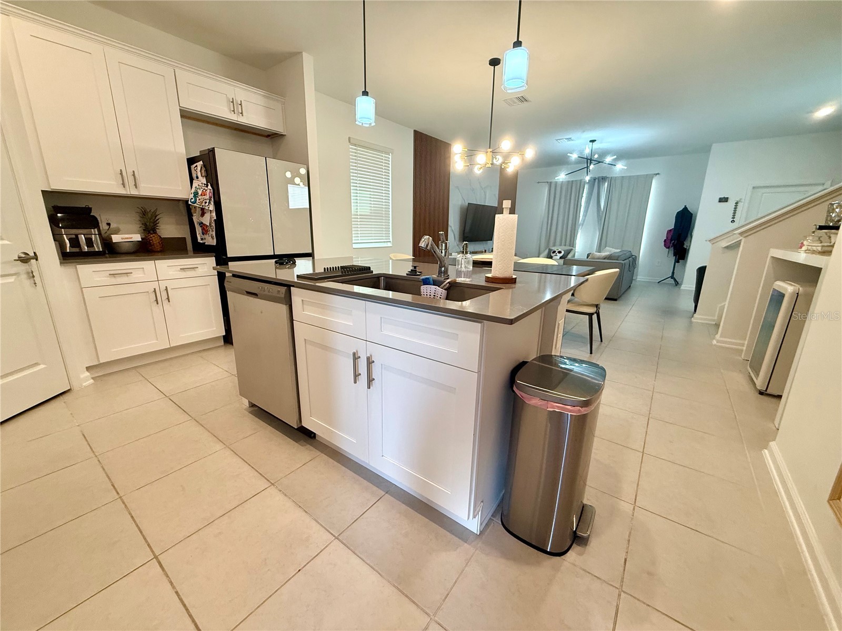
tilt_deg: -14.2
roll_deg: -1.5
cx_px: 421
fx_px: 341
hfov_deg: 102.1
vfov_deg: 85.7
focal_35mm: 14
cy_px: 316
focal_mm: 2.22
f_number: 2.2
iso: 200
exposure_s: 1/120
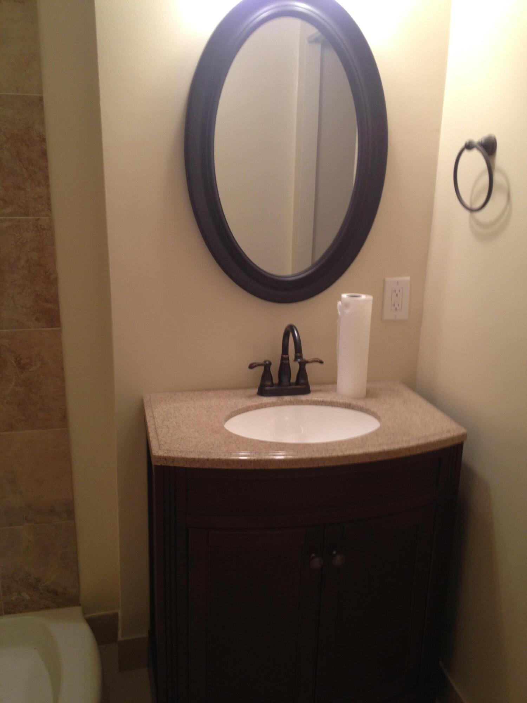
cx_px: 264
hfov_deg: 40.7
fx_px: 710
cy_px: 352
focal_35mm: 35
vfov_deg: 52.6
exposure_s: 1/20
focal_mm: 4.28
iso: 100
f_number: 2.4
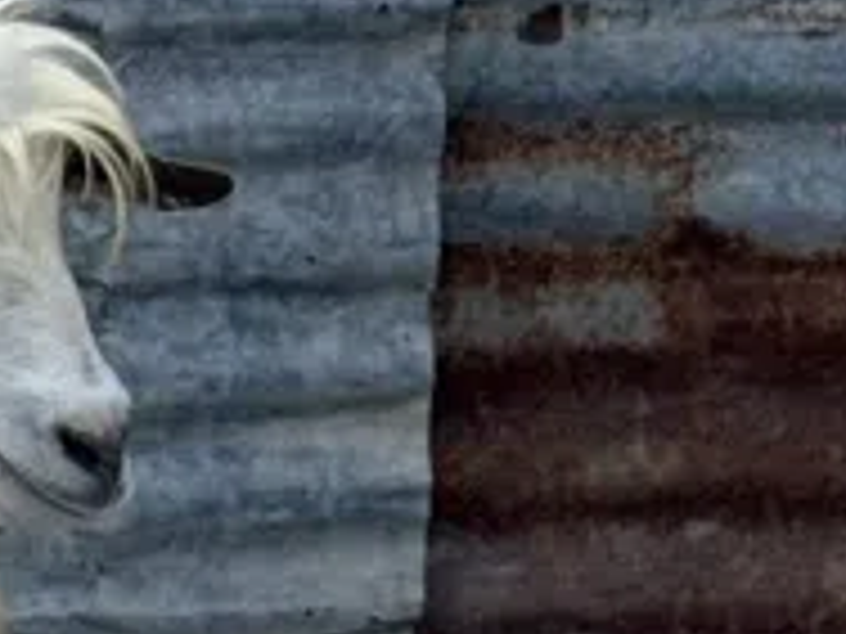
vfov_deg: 9.1
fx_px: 3984
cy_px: 121
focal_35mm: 163
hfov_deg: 11.8
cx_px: -292
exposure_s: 1/330
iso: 80
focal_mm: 6.76
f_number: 1.78
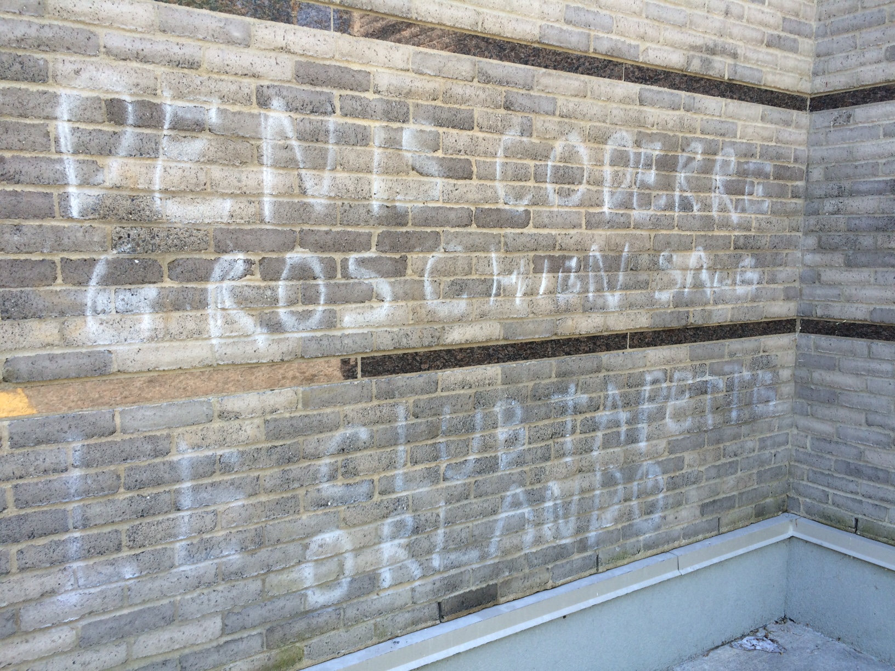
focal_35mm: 29
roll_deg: +0.1
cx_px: 448
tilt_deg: -5.5
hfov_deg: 61.7
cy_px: 336
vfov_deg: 48.2
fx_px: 750
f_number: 2.2
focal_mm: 4.15
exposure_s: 1/127
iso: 32
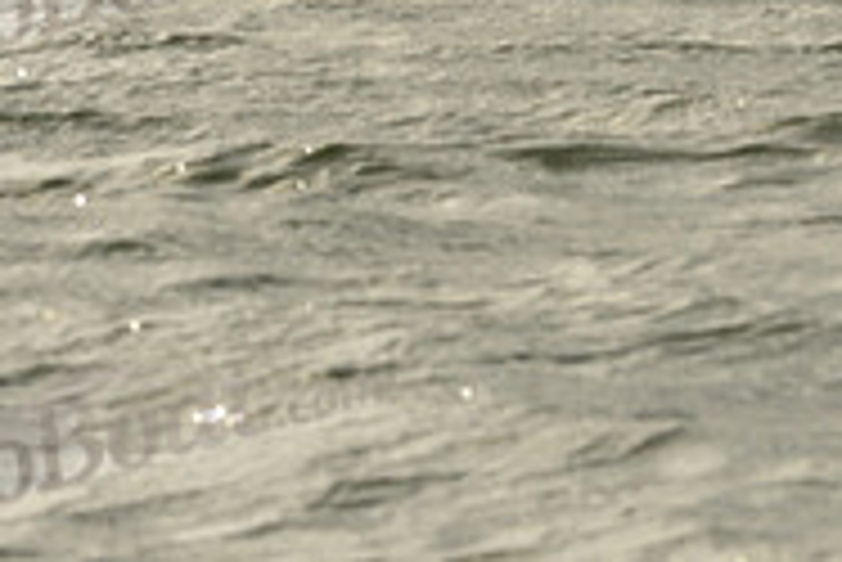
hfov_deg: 3.2
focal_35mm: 650
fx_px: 15214
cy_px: -303
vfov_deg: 2.1
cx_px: 621
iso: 320
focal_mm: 210
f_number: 8
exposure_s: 1/2000
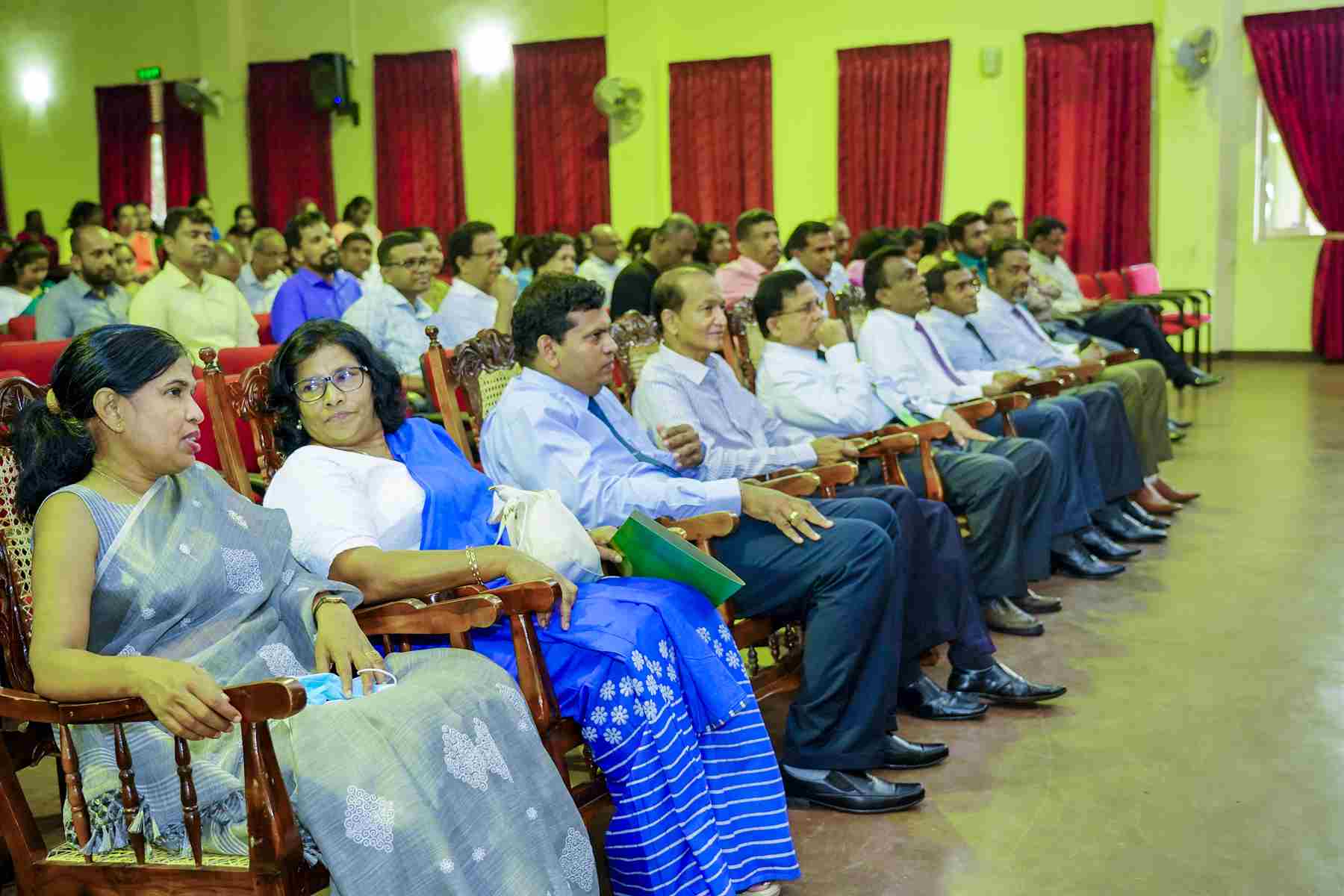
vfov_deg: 32.6
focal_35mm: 41
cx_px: 672
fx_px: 1531
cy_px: 448
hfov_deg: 47.4
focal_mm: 41
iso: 6400
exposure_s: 1/200
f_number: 4
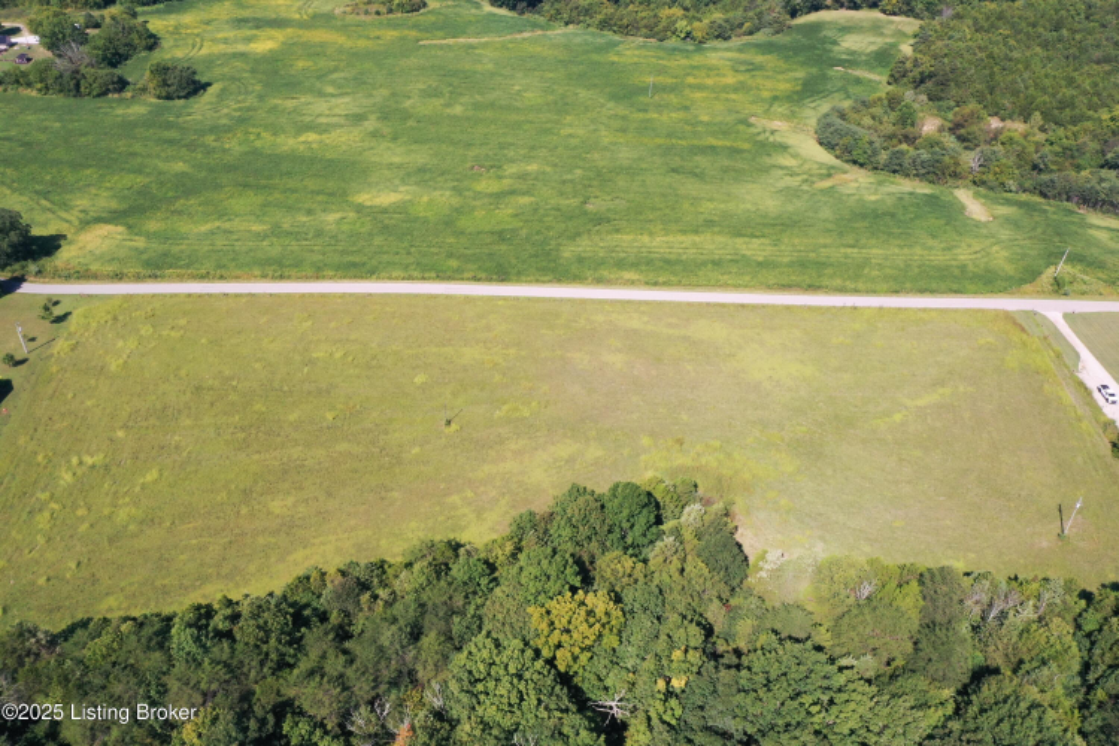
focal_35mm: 28
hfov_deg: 65.5
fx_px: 870
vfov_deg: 46.4
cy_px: 373
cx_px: 560
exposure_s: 1/1250
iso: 800
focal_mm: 10.26
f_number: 7.1
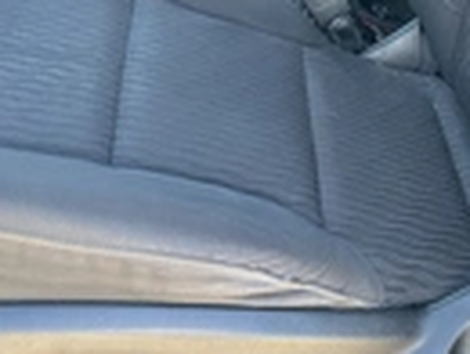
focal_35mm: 80
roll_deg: -7.7
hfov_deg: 24.2
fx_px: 1088
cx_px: 325
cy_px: 137
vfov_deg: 18.5
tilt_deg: -32.4
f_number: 1.6
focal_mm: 5.1
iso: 64
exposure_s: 1/129
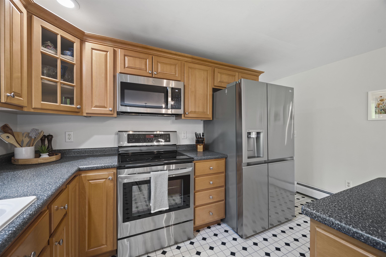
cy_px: 128
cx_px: 193
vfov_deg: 77.2
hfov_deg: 100.4
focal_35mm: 15
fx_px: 161
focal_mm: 15
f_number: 7.1
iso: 250
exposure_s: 6
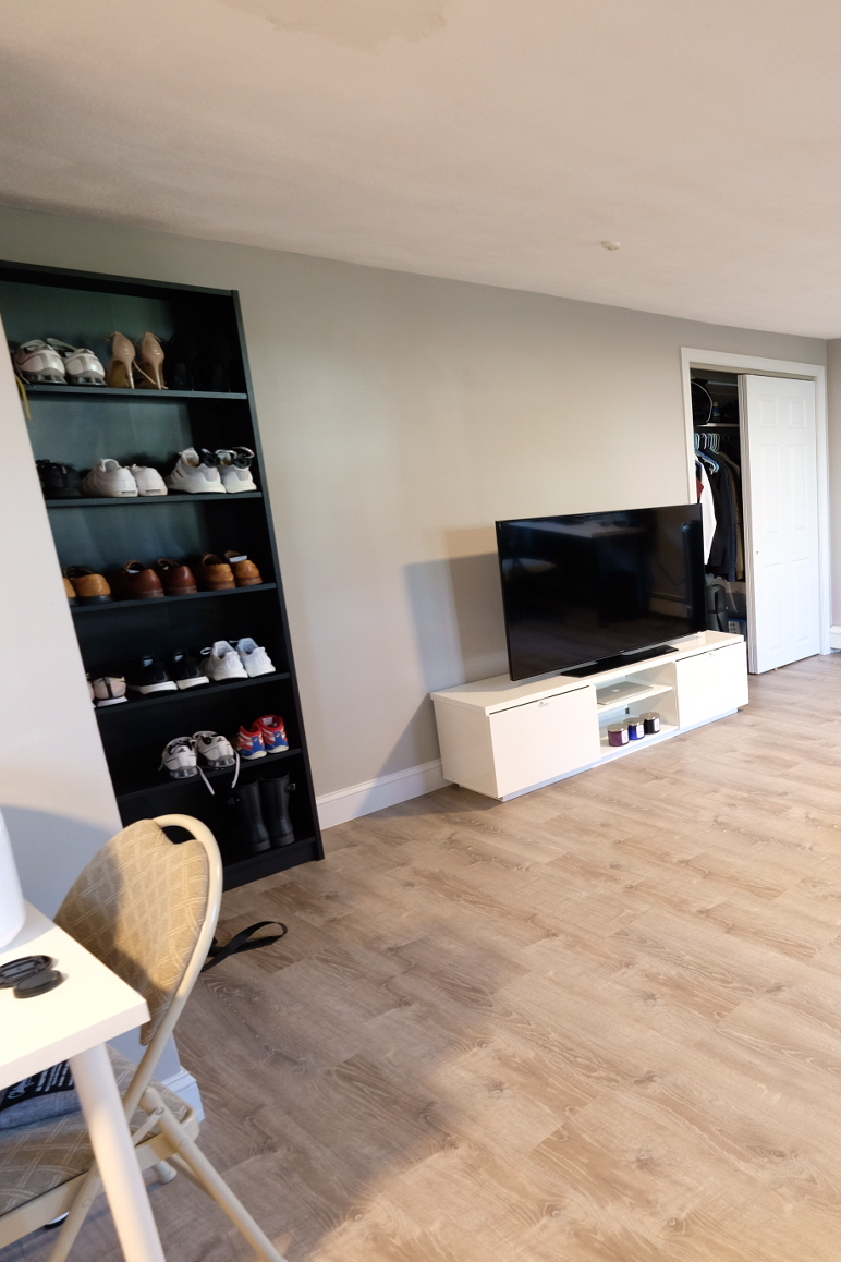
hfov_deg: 44.8
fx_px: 806
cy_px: 636
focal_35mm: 23
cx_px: 878
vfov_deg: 76.1
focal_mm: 10
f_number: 4
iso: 800
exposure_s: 1/7
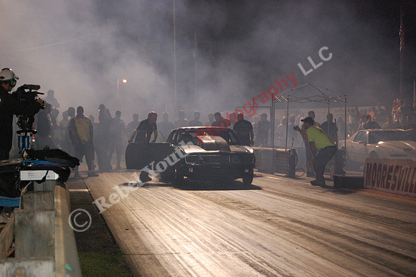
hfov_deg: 24.6
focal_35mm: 82
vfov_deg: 16.5
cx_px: 208
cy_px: 138
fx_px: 953
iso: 1600
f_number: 5.6
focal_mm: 55
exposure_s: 1/60
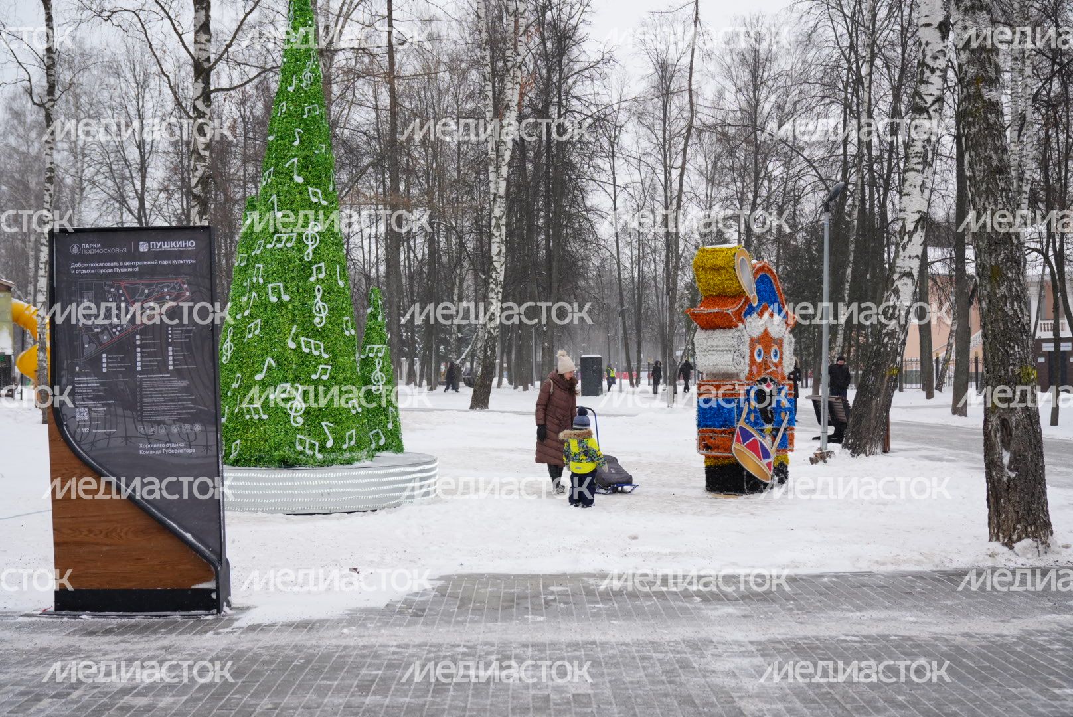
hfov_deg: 53.1
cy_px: 358
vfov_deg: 36.9
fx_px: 1074
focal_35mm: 36
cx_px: 536
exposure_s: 1/500
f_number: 4.5
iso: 800
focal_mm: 36
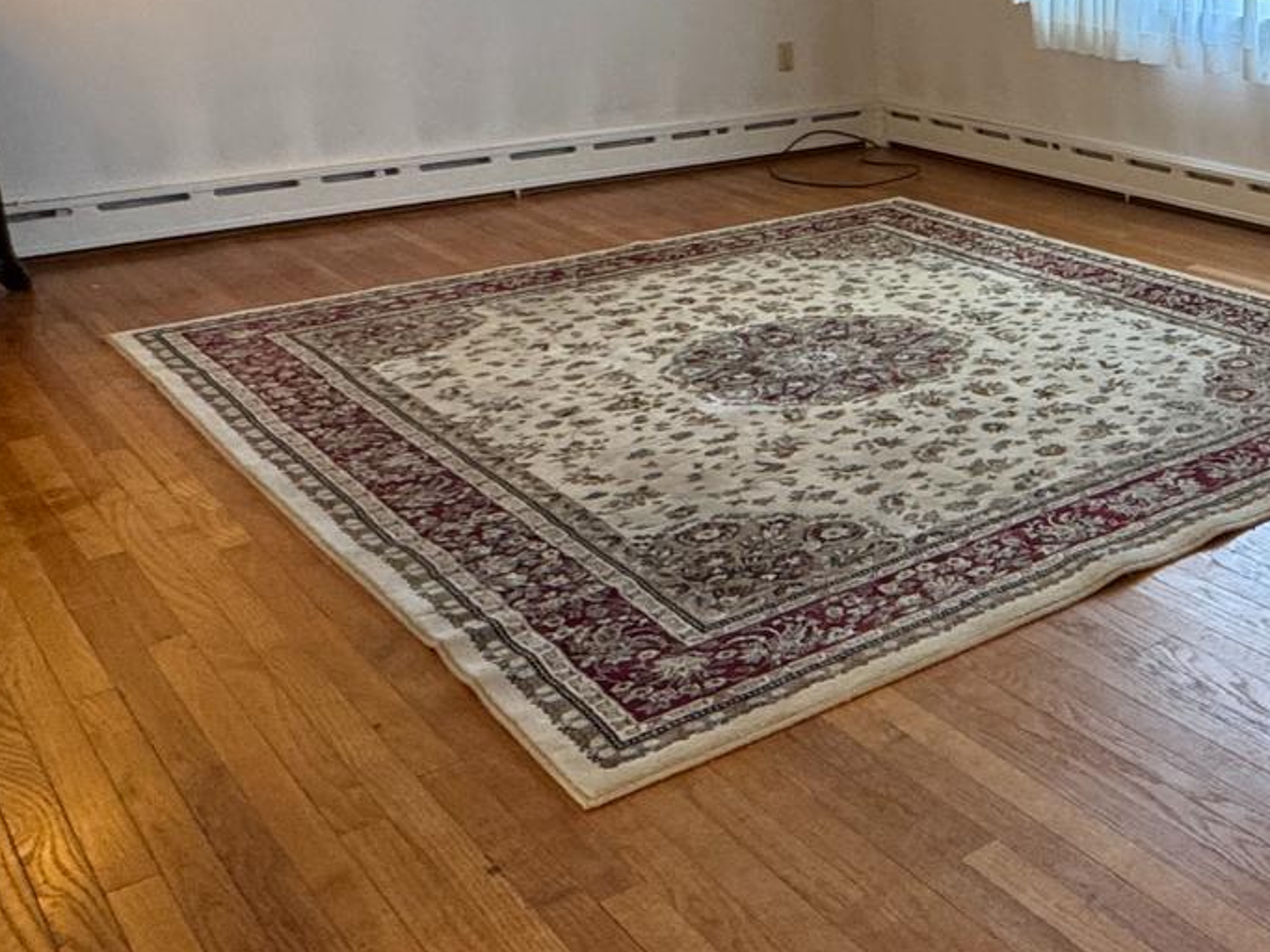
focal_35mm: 42
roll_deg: -0.5
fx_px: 1541
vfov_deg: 34.0
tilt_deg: -16.8
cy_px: 299
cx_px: 1255
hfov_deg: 39.7
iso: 250
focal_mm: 2.22
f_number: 2.2
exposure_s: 1/120
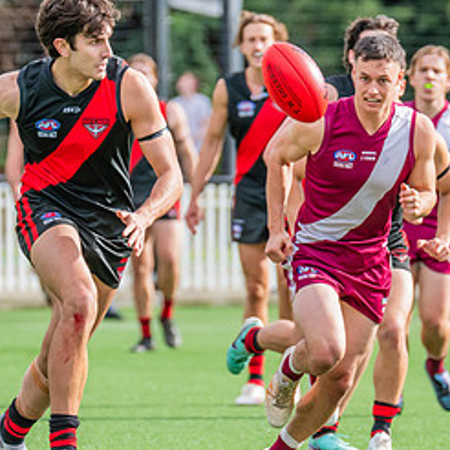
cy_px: 204
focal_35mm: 743
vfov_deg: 2.4
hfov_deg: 2.4
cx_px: 98
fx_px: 10928
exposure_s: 1/1250
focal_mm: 310
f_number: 6.3
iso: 800
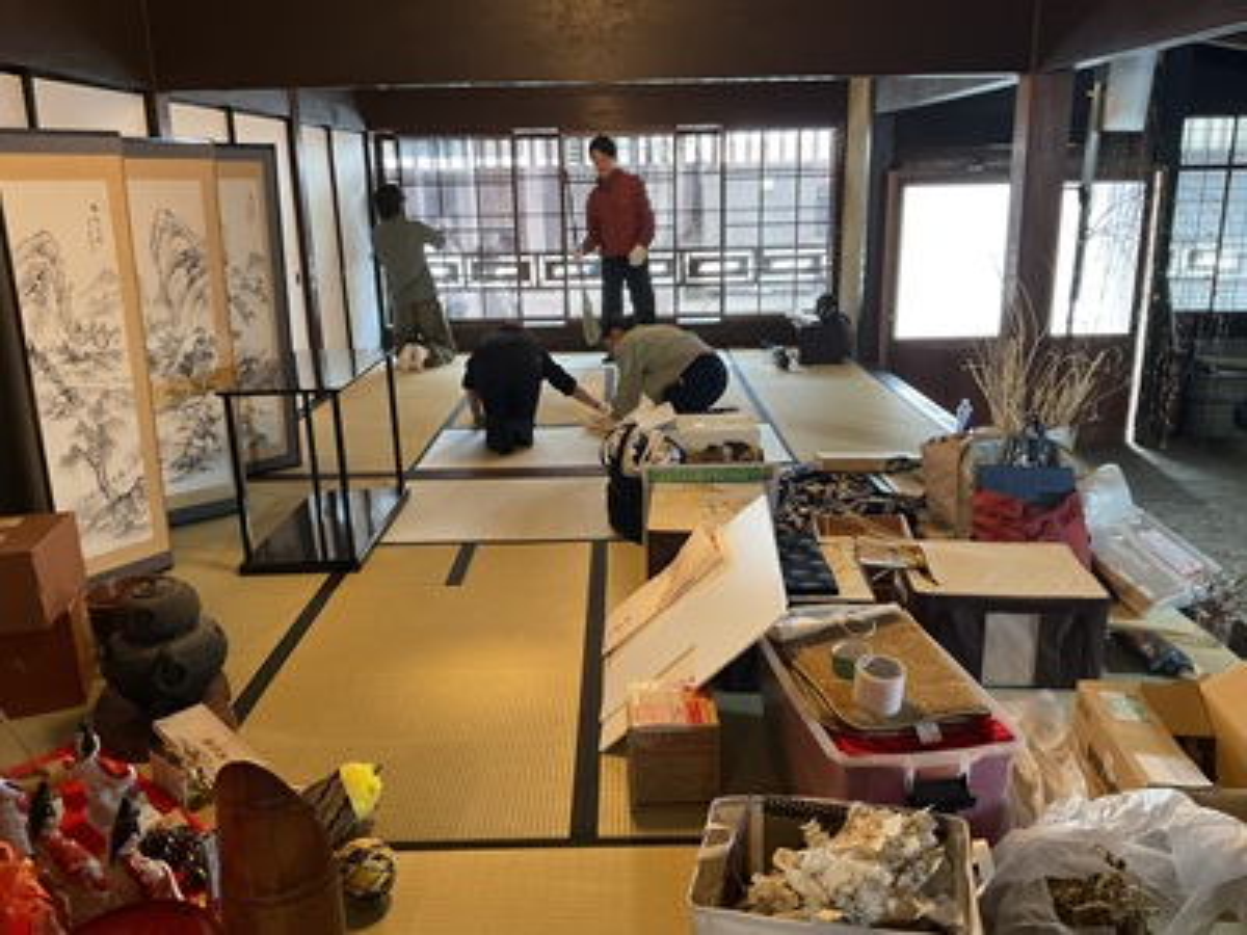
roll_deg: +0.5
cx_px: 624
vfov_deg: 48.2
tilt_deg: -15.2
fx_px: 1045
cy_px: 468
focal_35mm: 29
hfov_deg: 61.7
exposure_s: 1/40
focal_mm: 3
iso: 200
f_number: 1.8
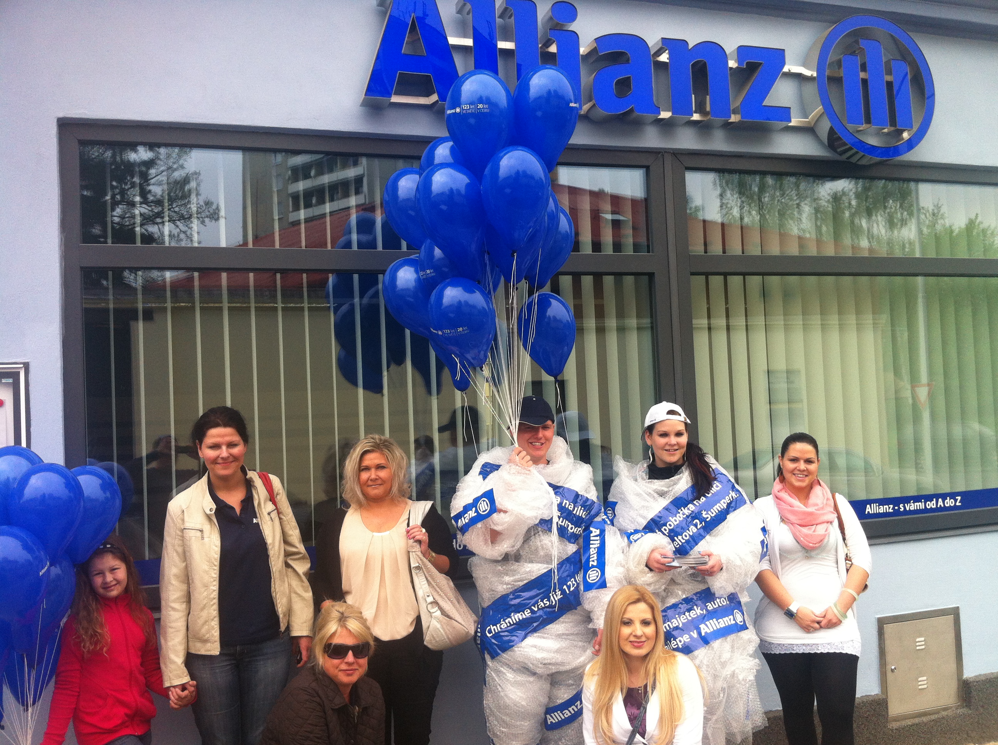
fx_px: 1008
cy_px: 372
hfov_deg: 52.7
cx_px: 499
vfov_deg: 40.6
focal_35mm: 35
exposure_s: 1/425
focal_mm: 3.85
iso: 80
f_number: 2.8
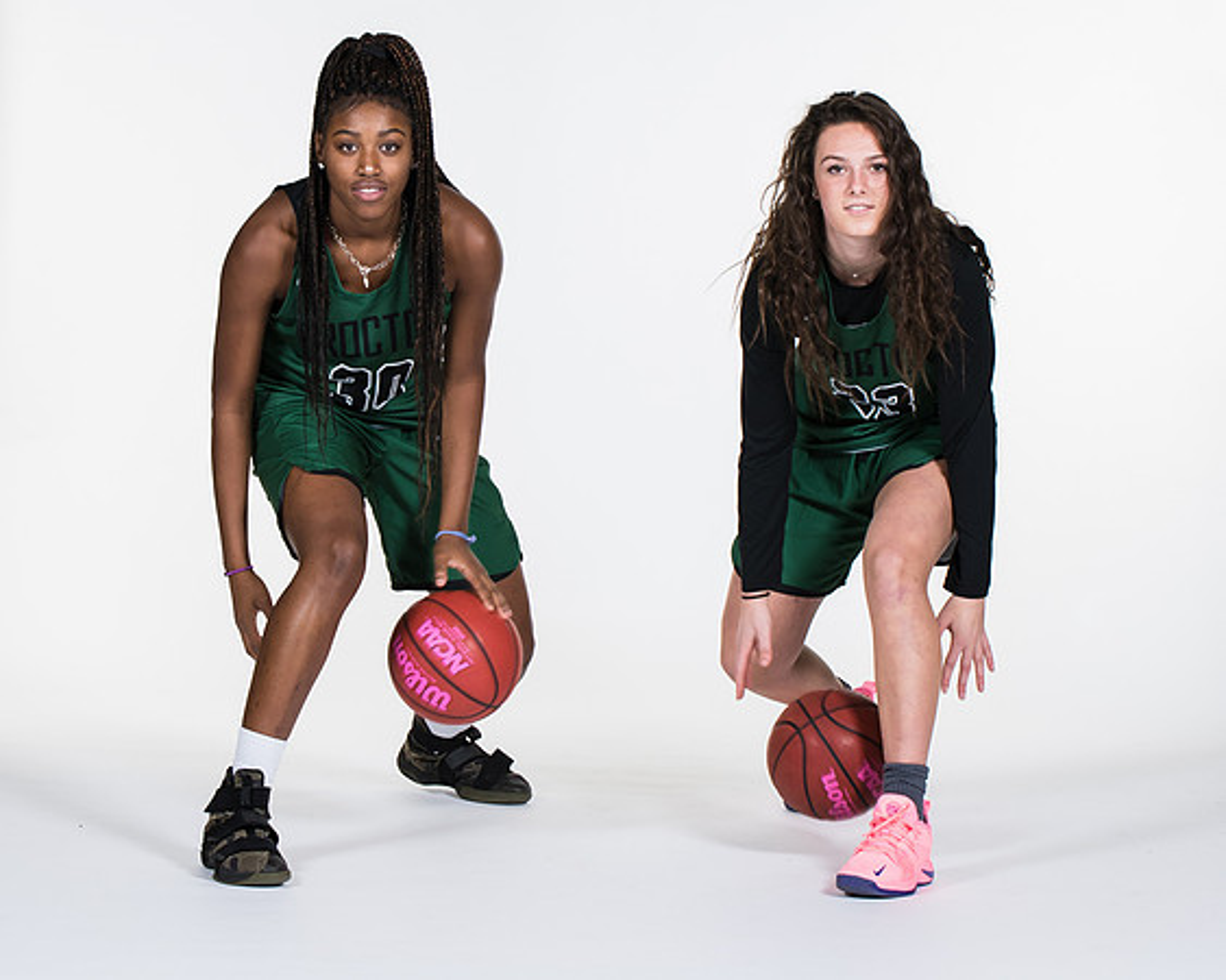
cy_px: 537
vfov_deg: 10.8
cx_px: 580
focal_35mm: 143
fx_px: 5200
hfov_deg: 13.4
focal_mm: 70
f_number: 6.3
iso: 200
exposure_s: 1/160
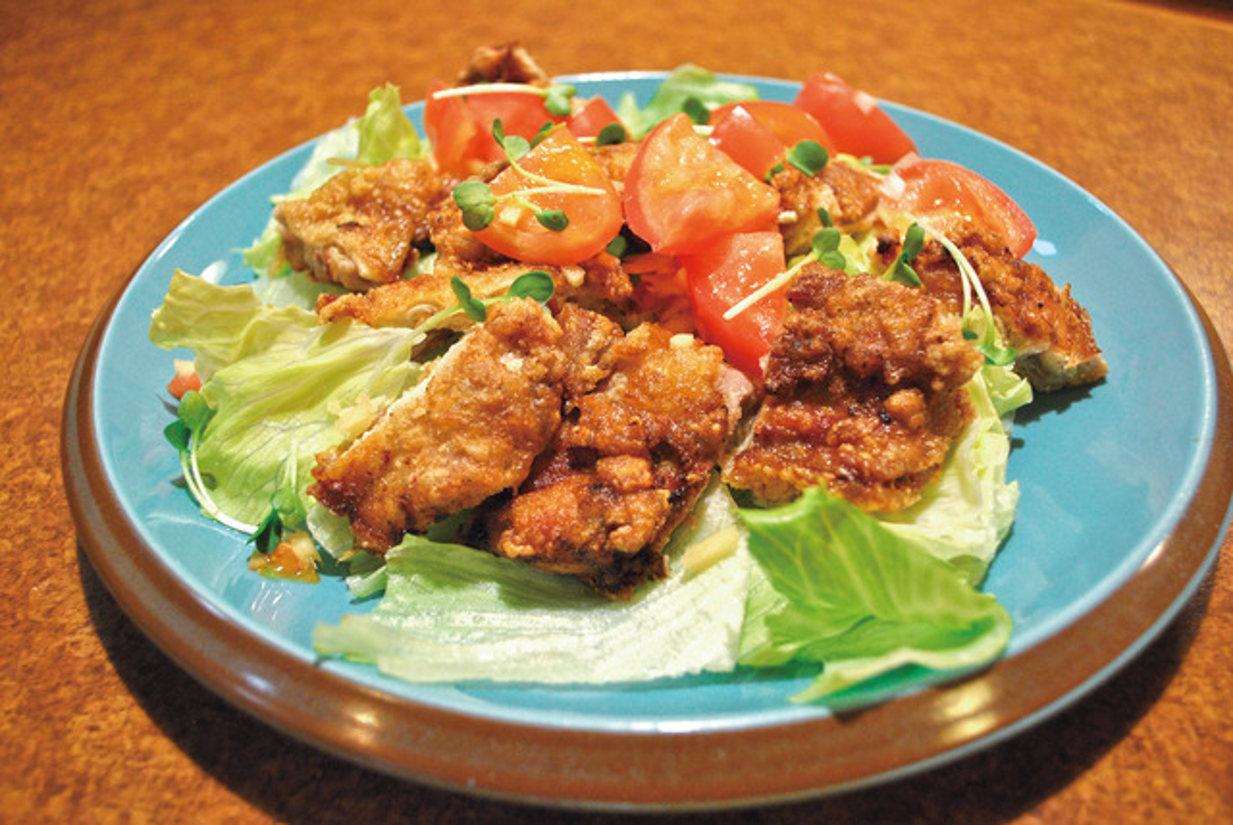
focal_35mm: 33
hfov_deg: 57.2
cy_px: 412
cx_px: 616
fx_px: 1131
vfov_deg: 40.0
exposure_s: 1/13
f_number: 3.8
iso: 400
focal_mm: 22
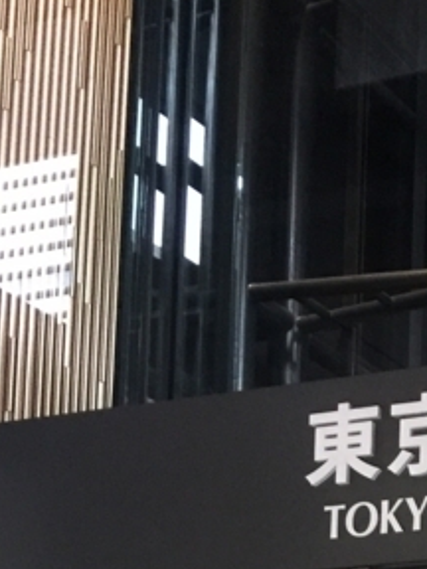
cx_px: 757
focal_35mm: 103
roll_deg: -0.6
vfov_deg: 17.0
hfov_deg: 13.1
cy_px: 887
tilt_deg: +6.7
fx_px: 1694
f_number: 2.2
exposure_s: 1/10
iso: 125
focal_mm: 4.15
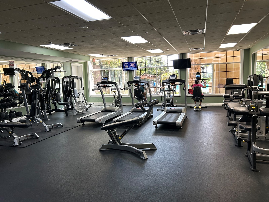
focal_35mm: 26
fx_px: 202
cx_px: 134
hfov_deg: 67.3
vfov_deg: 53.1
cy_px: 101
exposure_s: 1/120
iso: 100
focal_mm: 5.7
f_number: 1.5
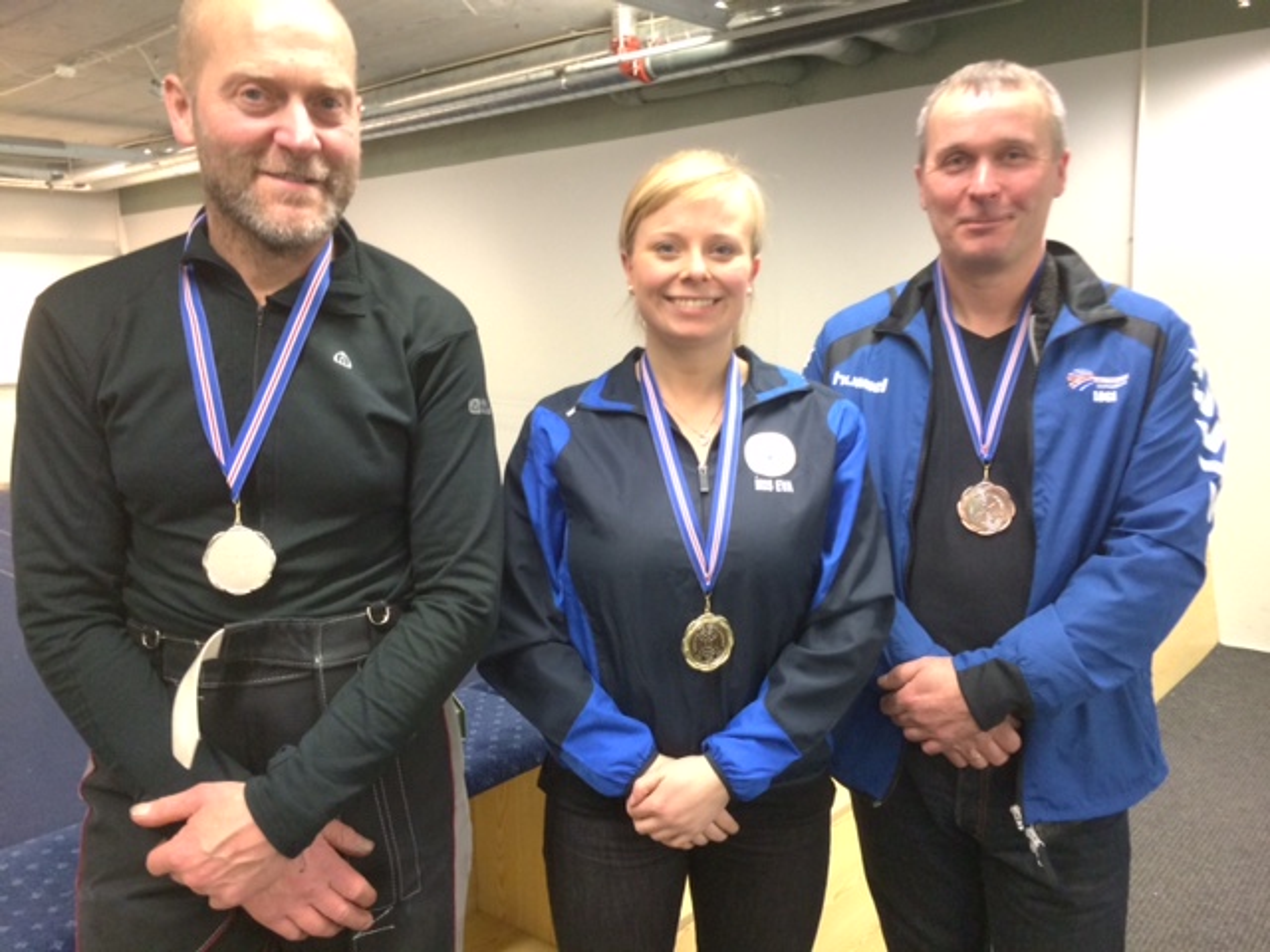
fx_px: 1101
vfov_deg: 46.8
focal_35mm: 30
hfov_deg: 60.0
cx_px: 635
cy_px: 476
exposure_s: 1/30
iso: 125
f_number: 2.2
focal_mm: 4.12
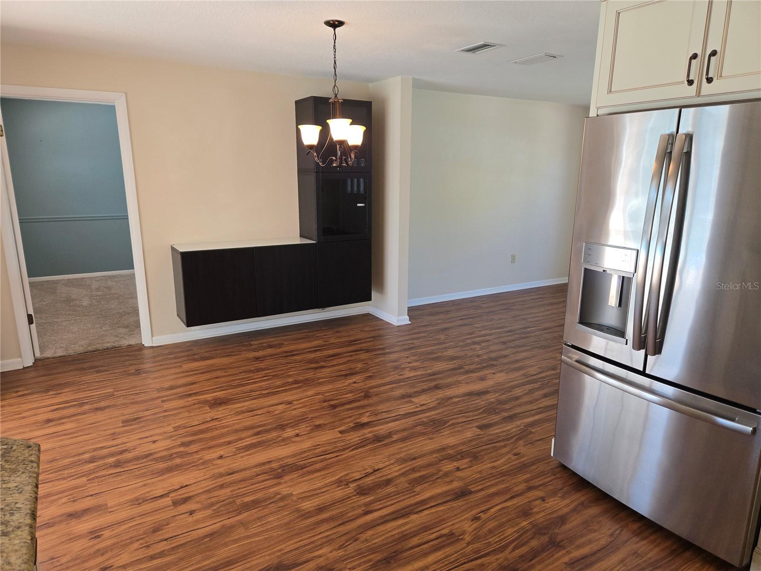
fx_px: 506
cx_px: 380
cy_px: 286
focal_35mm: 23
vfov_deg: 58.9
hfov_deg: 73.9
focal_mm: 5.4
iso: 64
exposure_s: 1/120
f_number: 1.8
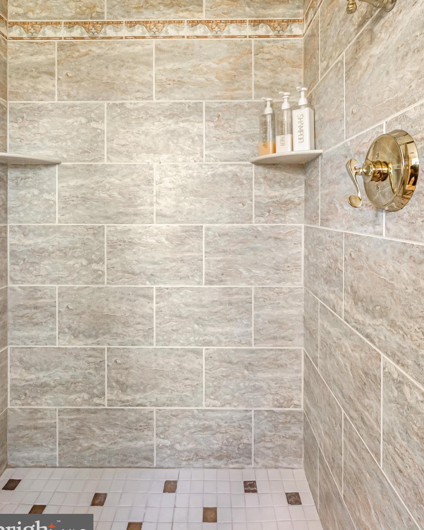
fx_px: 298
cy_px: 214
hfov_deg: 70.8
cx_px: 208
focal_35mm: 19
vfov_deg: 82.4
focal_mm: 16
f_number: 8
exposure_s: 1/60
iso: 200
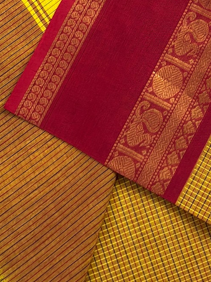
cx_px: 253
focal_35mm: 156
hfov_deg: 9.4
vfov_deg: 12.1
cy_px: -126
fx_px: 1268
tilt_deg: -74.4
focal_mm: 5.96
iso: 50
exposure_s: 1/50
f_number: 1.6
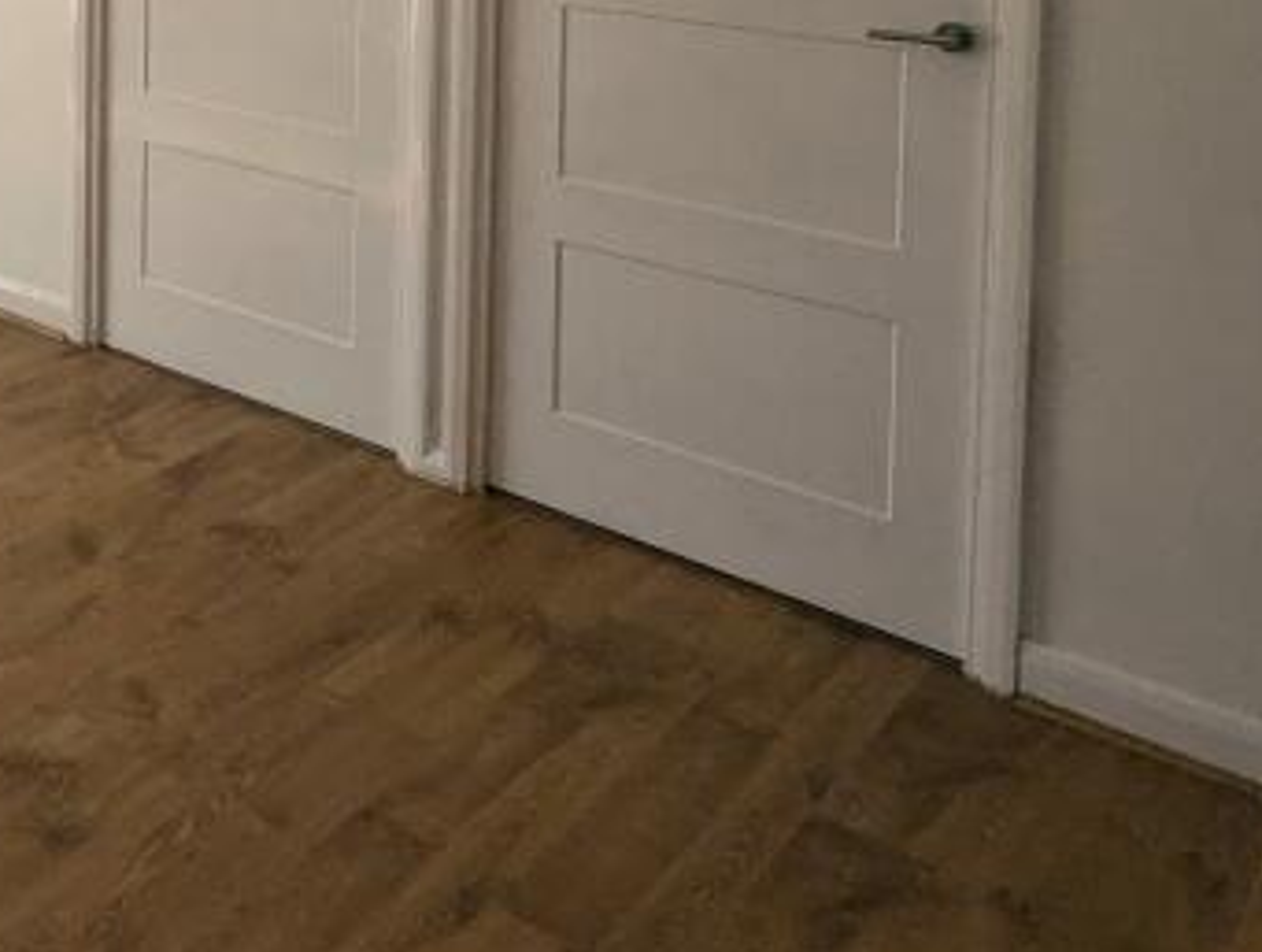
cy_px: -209
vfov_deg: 30.8
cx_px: -352
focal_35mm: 39
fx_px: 1424
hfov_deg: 34.7
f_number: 2.2
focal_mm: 1.95
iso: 48
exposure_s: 1/866
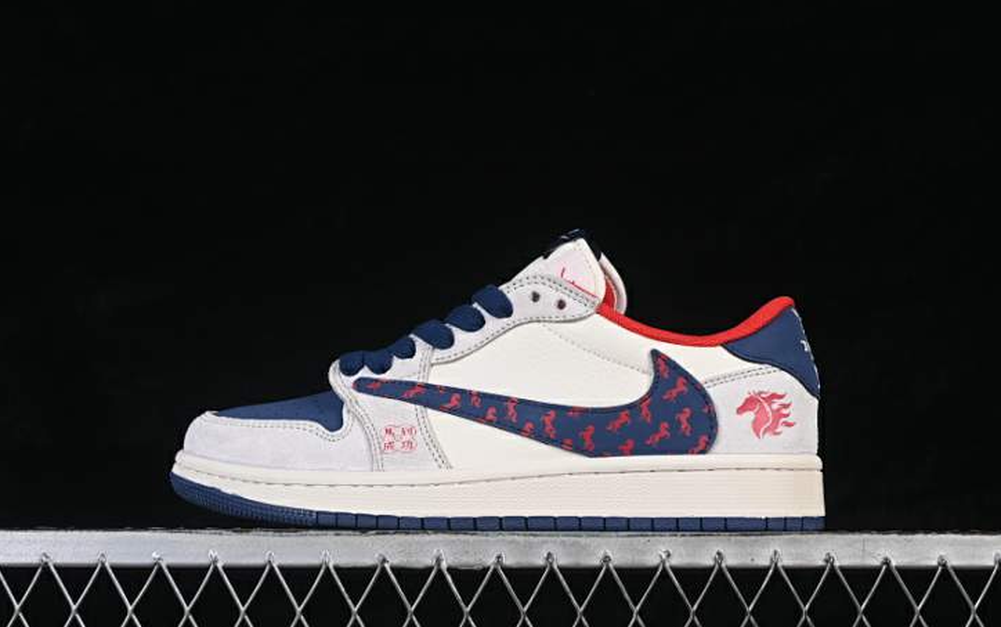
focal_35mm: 77
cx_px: 502
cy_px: 321
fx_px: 2101
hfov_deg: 26.8
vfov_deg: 17.0
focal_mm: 50
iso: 160
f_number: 8
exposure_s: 1/80
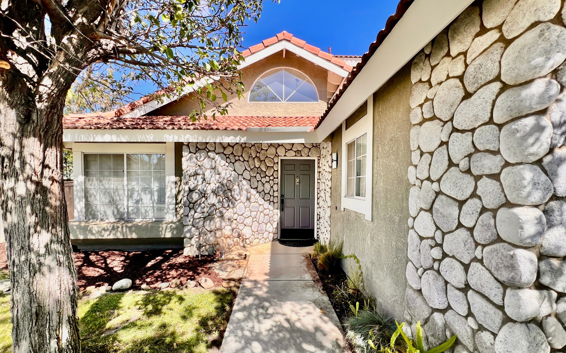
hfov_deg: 105.3
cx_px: 283
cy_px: 195
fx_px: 216
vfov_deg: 78.4
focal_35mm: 14
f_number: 1.8
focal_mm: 1.57
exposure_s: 1/951
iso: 32
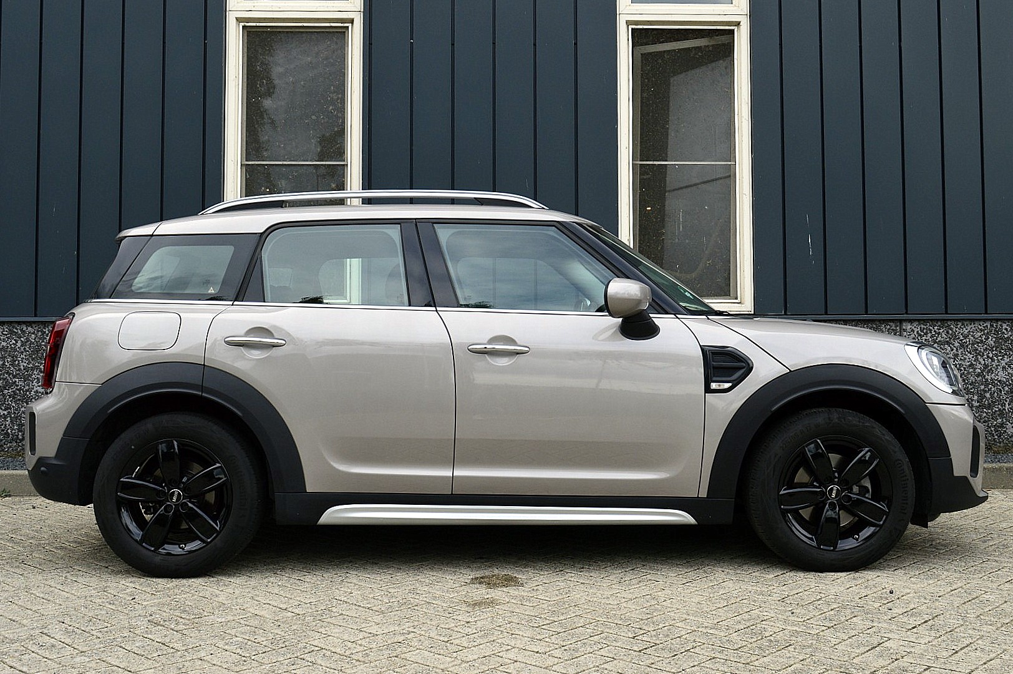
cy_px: 337
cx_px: 506
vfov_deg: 35.4
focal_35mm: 38
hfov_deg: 51.3
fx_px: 1054
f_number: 10
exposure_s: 1/250
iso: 400
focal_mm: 25
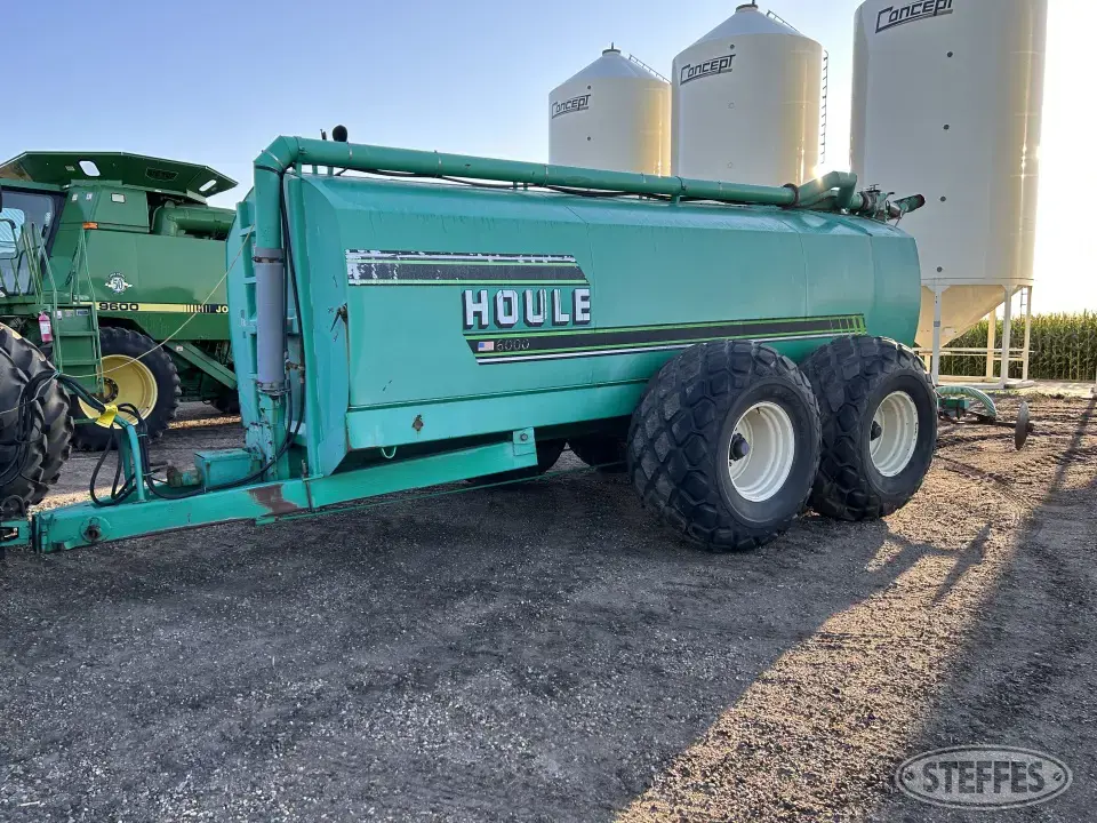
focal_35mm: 26
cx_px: 548
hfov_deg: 67.3
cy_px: 412
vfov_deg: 53.1
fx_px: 824
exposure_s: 1/533
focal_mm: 5.7
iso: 50
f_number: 1.5
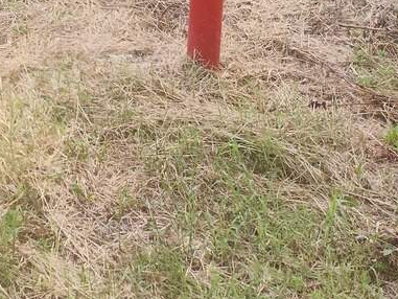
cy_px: -260
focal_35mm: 87
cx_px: -257
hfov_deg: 18.8
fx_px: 1001
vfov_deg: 14.6
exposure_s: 1/193
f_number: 1.8
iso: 20
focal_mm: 5.4
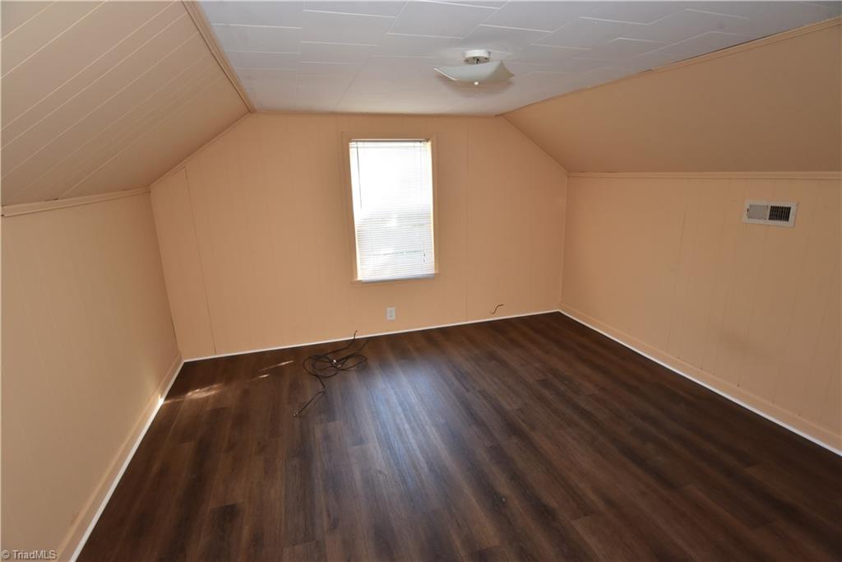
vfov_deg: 70.5
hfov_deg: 93.3
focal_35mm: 17
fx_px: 398
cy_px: 281
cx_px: 421
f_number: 8
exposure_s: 1/60
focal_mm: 17
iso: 1250
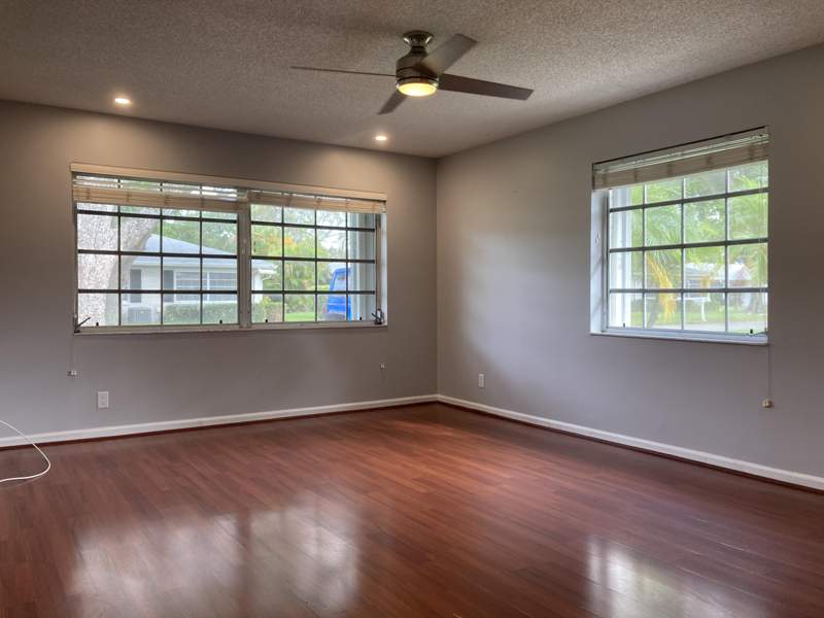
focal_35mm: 28
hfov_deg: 63.4
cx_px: 412
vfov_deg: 49.7
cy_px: 309
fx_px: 667
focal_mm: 3.99
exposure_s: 1/60
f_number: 1.8
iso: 50
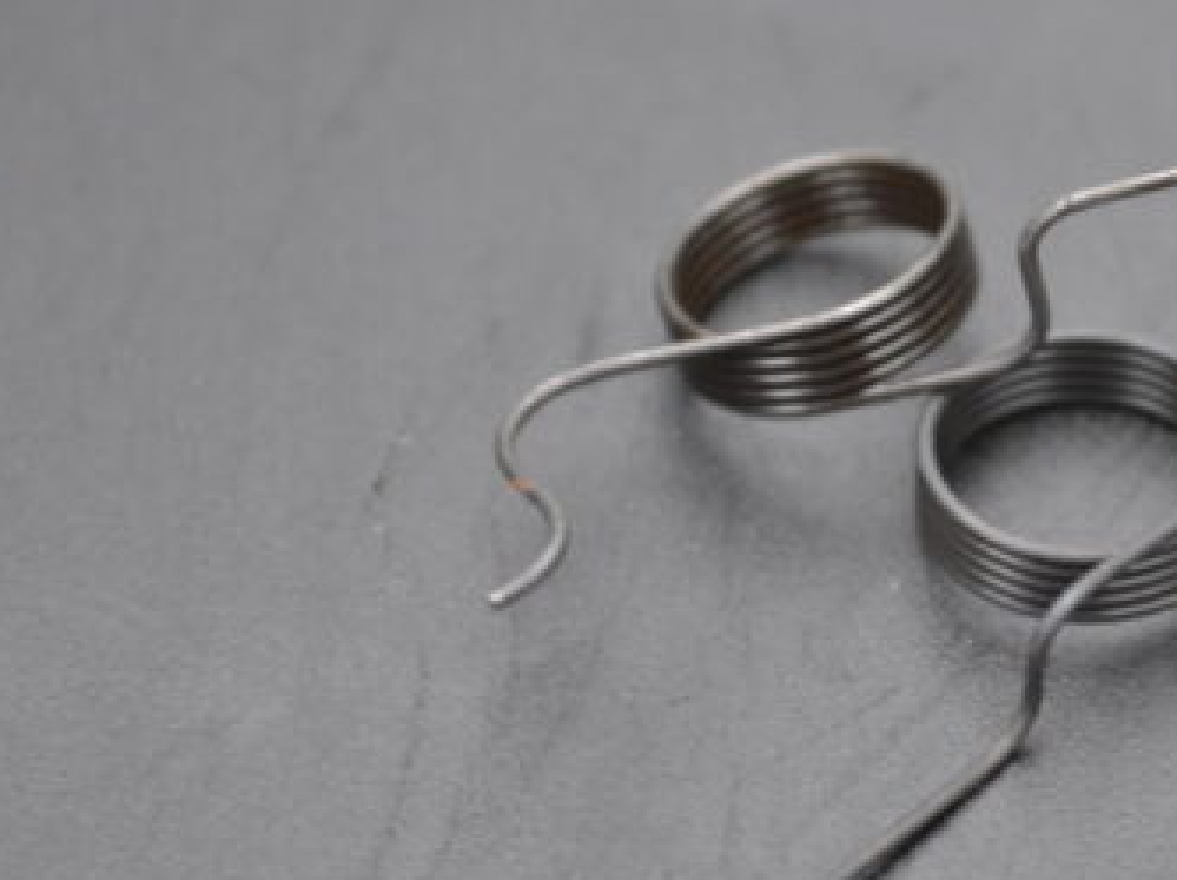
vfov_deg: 8.9
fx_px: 5673
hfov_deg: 11.8
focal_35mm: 167
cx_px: 993
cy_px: 475
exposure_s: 1/50
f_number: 5.6
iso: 800
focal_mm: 55
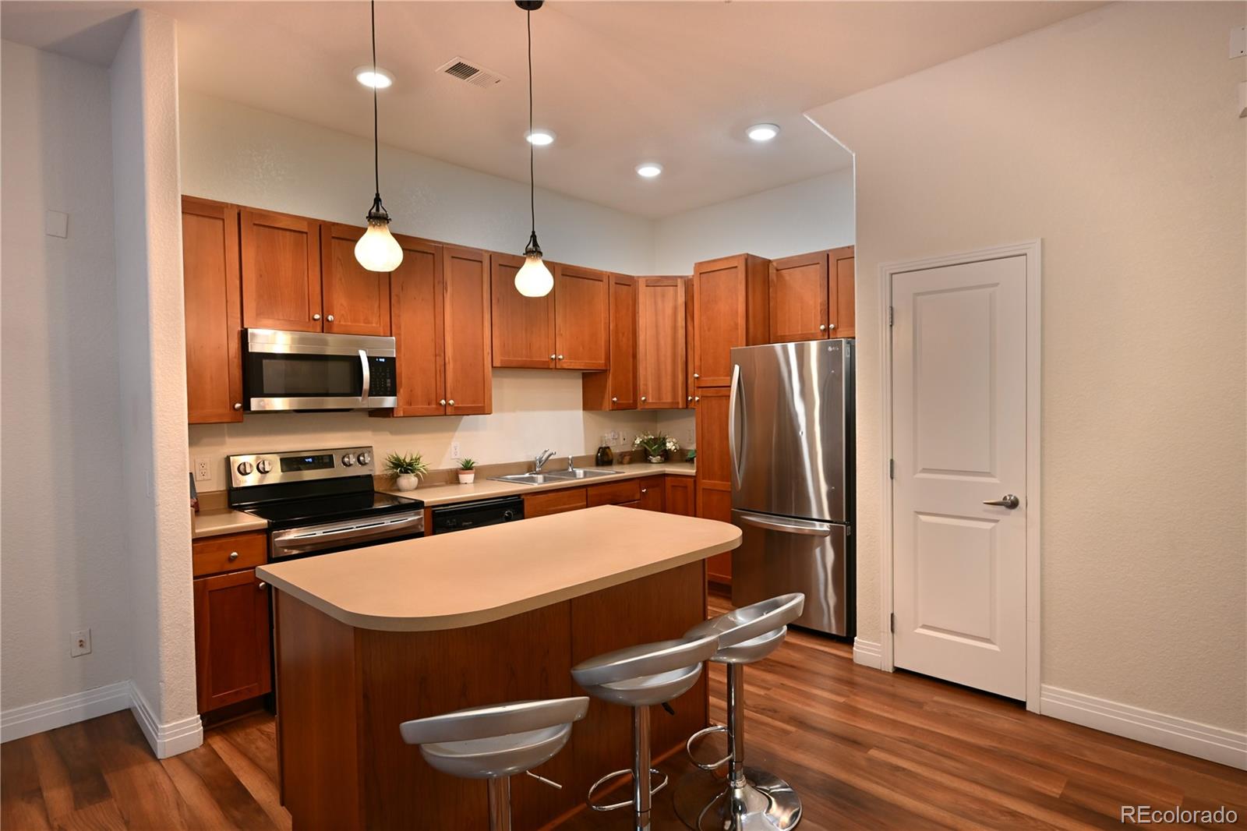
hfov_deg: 86.9
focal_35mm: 19
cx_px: 624
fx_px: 658
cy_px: 416
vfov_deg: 64.5
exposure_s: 1/20
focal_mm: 19
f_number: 6.3
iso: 1250
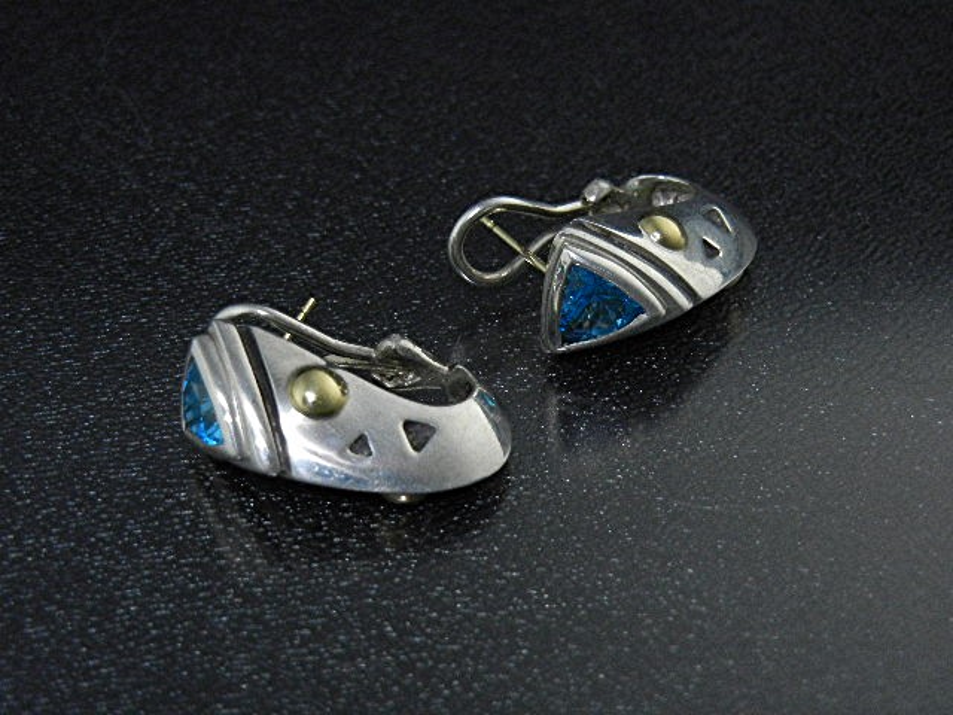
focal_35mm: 77
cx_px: 476
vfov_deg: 19.1
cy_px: 358
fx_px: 2120
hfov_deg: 25.3
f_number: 8.6
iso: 800
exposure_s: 1/30
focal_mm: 13.9
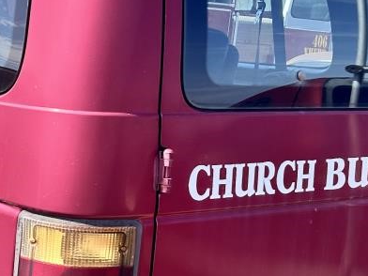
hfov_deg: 21.7
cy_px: 190
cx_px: -47
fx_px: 904
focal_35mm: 85
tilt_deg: -9.8
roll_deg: -3.5
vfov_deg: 17.3
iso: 50
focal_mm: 5.7
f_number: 1.5
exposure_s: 1/1597
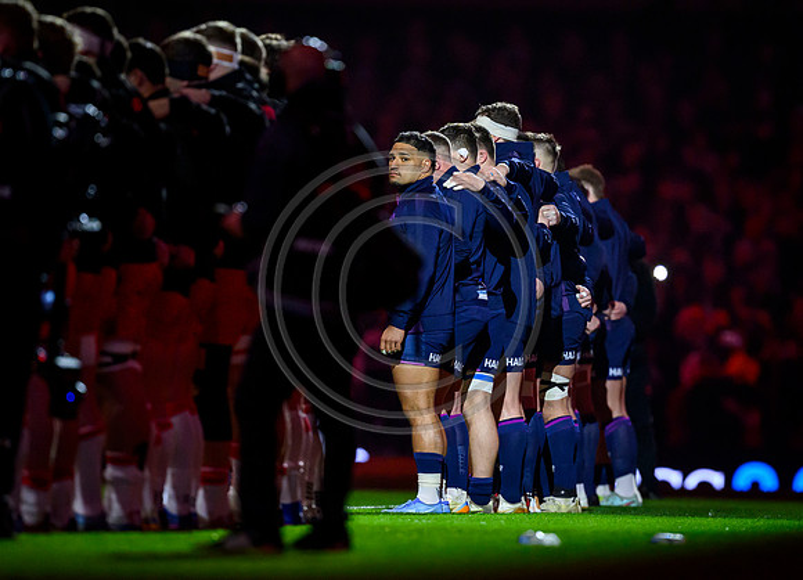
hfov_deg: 3.0
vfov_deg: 2.2
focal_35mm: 673
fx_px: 15400
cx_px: 431
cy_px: 332
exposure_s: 1/800
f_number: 3.2
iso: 5000
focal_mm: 400
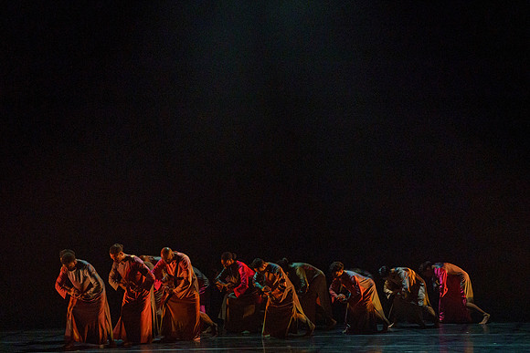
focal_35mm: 173
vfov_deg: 7.9
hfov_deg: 11.9
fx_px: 2546
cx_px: 272
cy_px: 193
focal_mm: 139
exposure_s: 1/250
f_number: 5.6
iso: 6400
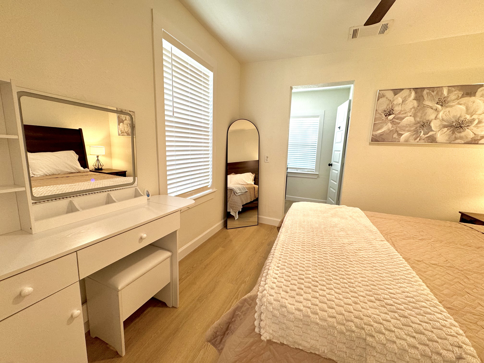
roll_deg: -1.6
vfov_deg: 85.7
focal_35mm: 14
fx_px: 196
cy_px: 182
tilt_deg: -9.7
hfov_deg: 102.1
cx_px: 242
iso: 125
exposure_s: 1/120
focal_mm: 2.22
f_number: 2.2
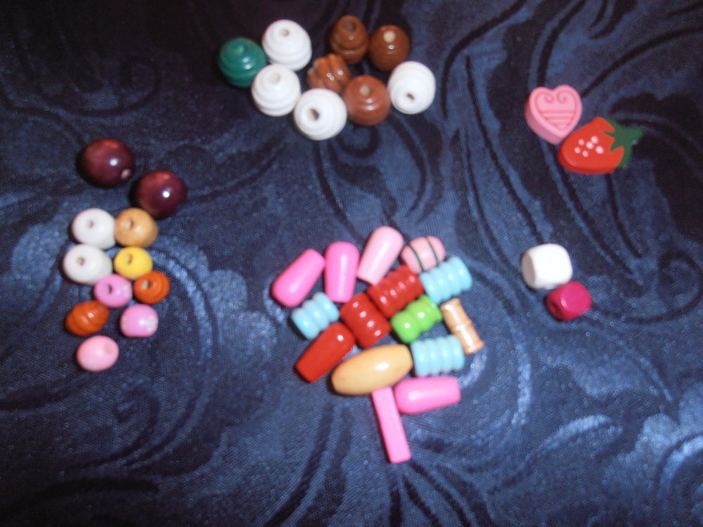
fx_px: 487
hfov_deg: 71.6
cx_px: 352
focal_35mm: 24
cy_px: 264
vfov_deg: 56.8
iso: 125
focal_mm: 4.2
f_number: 3
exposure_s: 1/30
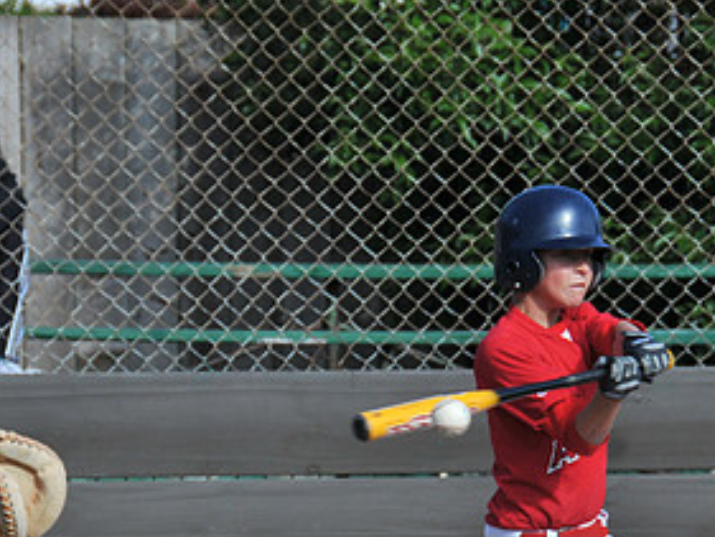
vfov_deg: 4.8
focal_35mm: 312
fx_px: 6447
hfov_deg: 6.3
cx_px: 374
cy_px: 487
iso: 200
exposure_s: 1/500
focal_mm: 105
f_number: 5.6
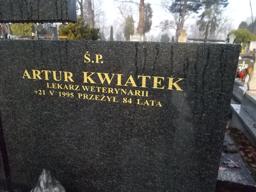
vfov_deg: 53.1
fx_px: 192
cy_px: 96
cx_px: 128
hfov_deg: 67.3
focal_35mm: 26
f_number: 8
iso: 400
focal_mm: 4.6
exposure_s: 1/100
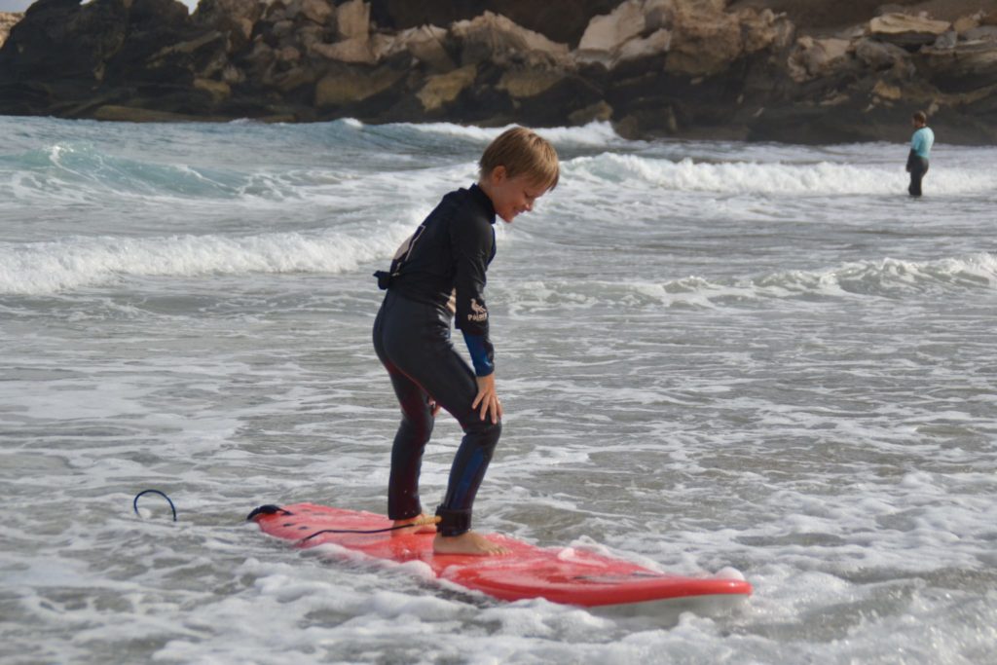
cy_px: 332
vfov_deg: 13.0
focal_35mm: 105
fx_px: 2908
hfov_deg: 19.5
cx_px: 498
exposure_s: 1/640
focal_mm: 70
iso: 100
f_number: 6.3
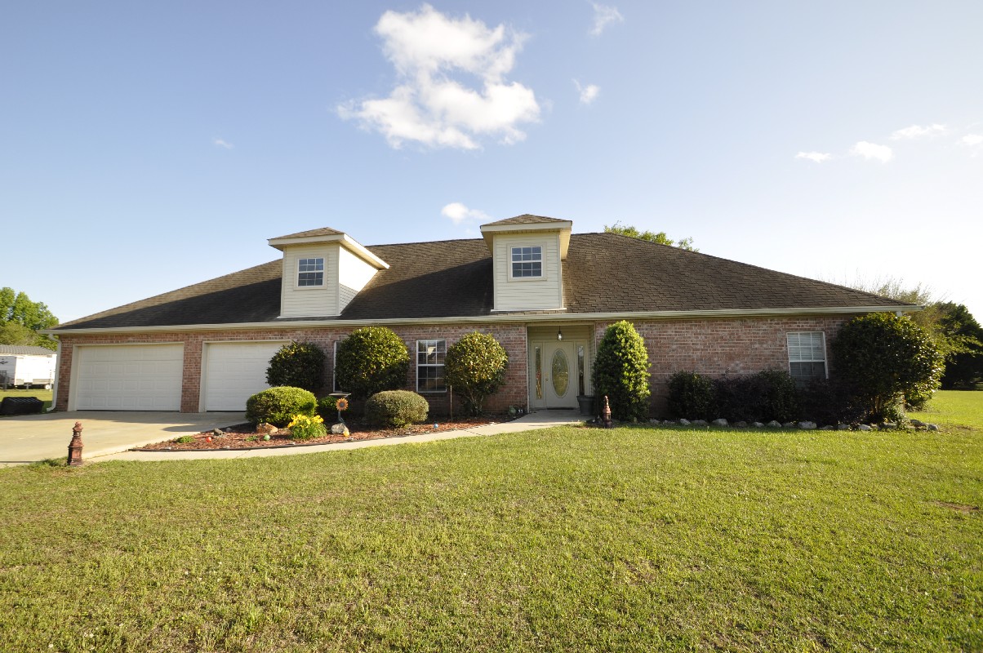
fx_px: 409
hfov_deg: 100.5
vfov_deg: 77.2
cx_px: 492
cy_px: 326
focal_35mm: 15
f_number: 7.1
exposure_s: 1/250
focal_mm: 10
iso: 200
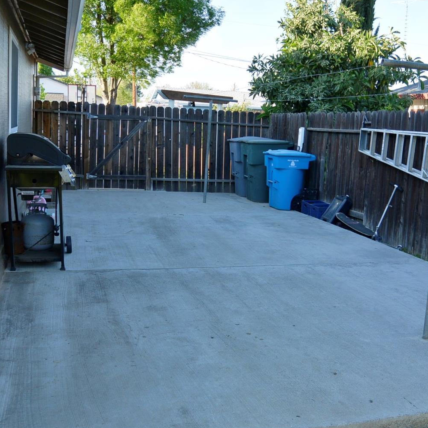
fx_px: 574
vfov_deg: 40.9
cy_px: 215
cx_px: 238
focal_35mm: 41
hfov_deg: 40.9
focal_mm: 12
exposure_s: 1/400
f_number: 3.8
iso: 400
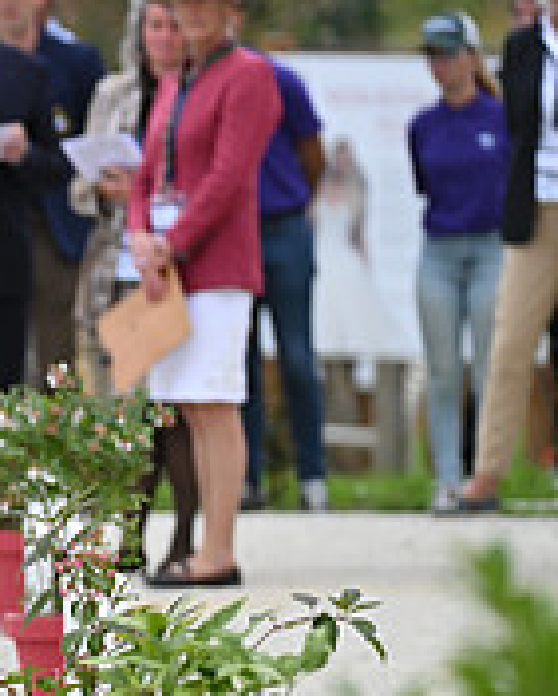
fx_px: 21739
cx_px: -574
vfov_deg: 1.8
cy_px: 338
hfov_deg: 1.5
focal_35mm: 1054
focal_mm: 340
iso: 500
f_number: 5.6
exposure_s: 1/1600
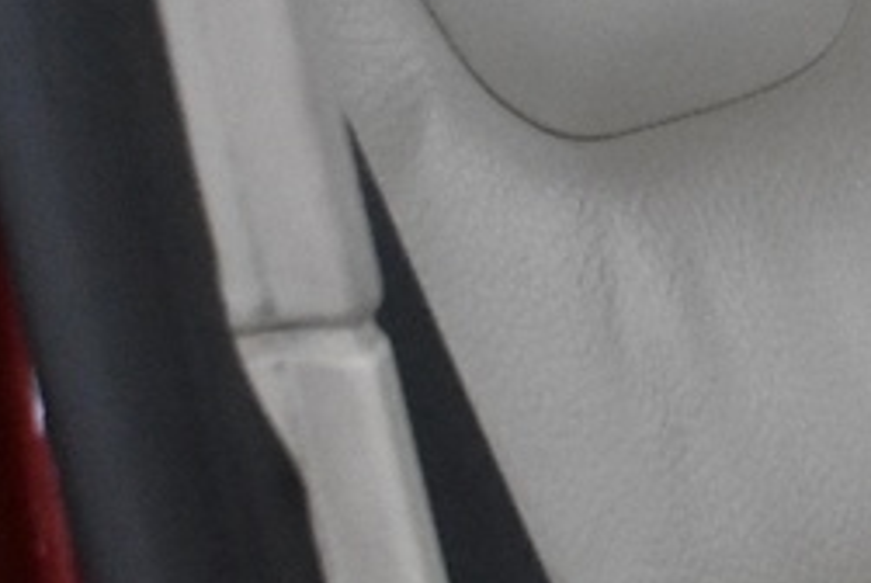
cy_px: 576
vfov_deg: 5.9
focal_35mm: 232
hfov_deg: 8.1
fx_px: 5620
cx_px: 2115
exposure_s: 1/60
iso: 3200
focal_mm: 24
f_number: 4
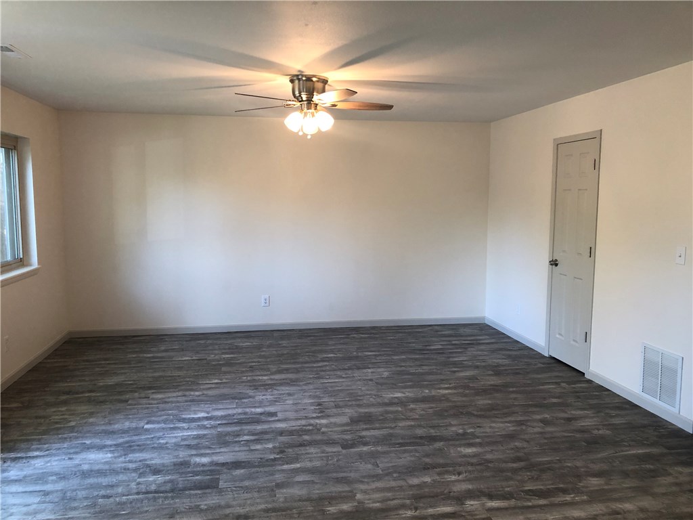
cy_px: 260
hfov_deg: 63.4
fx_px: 561
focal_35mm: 28
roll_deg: -0.4
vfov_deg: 49.7
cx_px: 346
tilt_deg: -6.7
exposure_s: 1/30
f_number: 1.8
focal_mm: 3.99
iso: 32
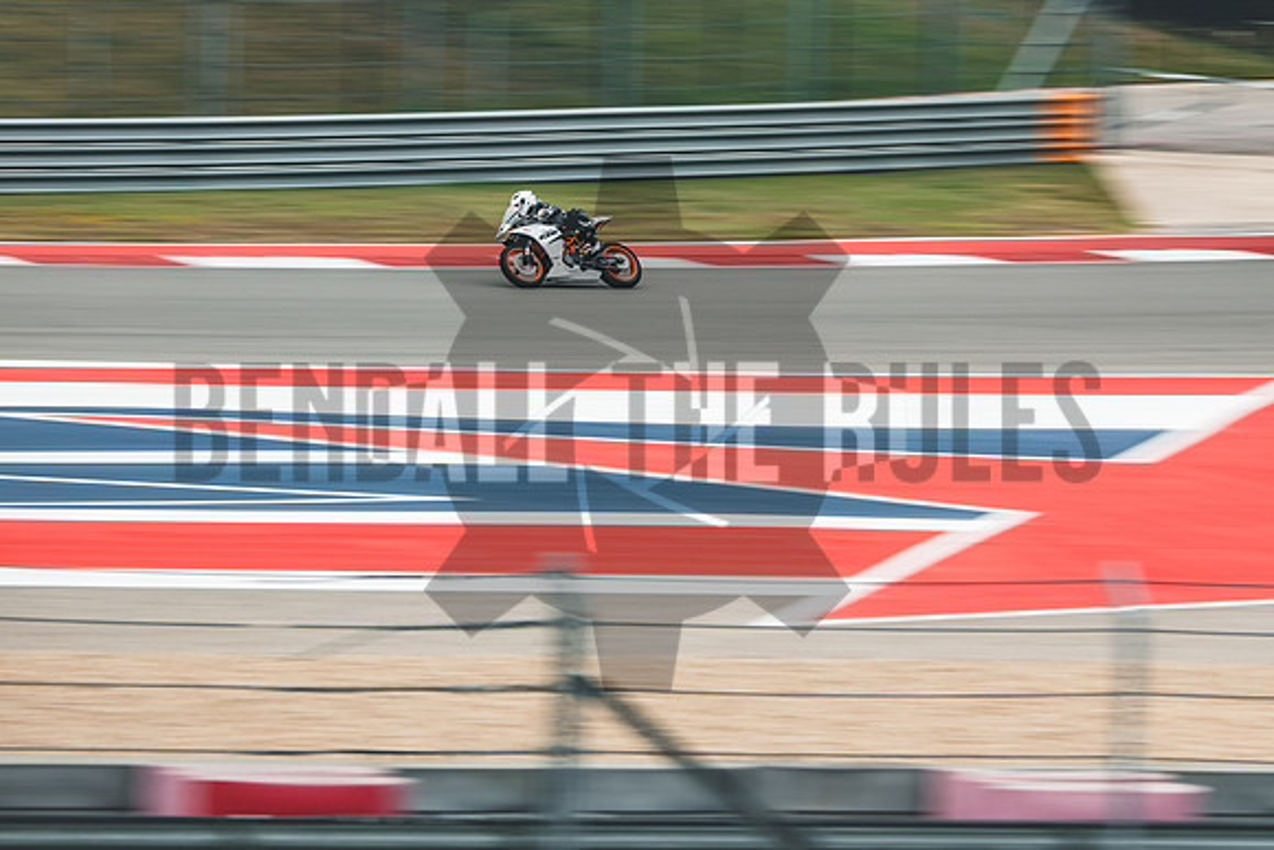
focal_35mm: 370
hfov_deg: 5.6
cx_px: 786
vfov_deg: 3.7
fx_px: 13107
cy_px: 332
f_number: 4.5
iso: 160
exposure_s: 1/50
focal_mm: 200
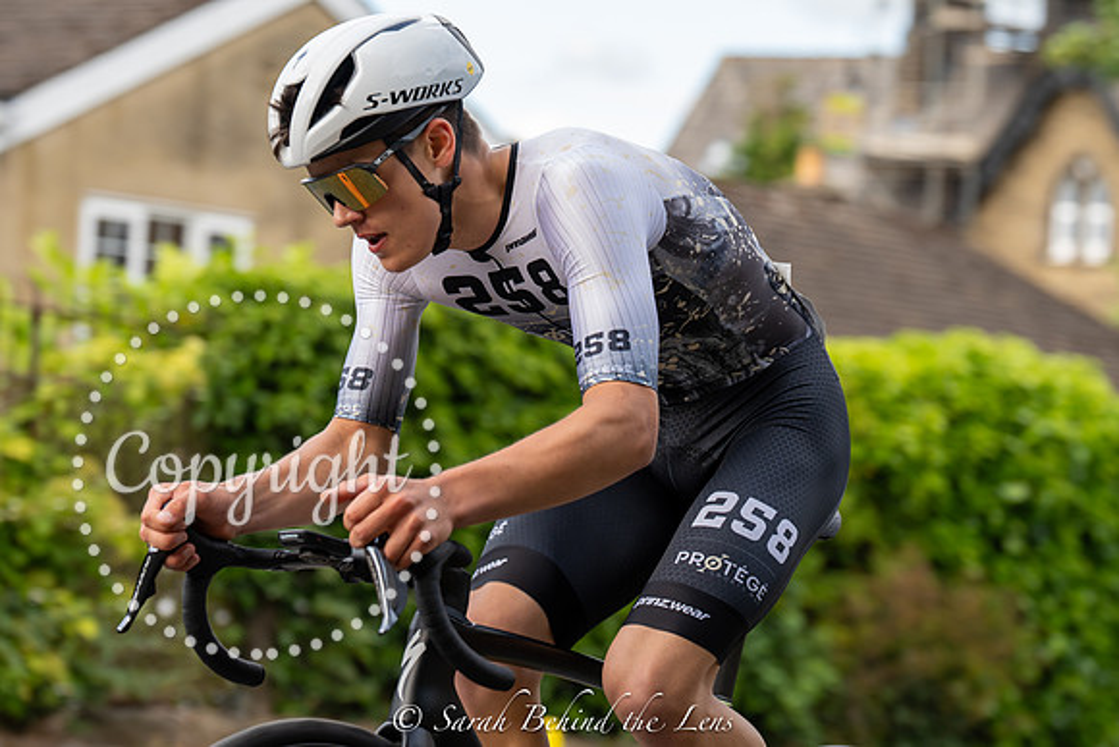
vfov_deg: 11.7
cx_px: 560
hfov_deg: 17.5
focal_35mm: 117
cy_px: 374
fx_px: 3637
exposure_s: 1/640
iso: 400
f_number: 4.5
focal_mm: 117
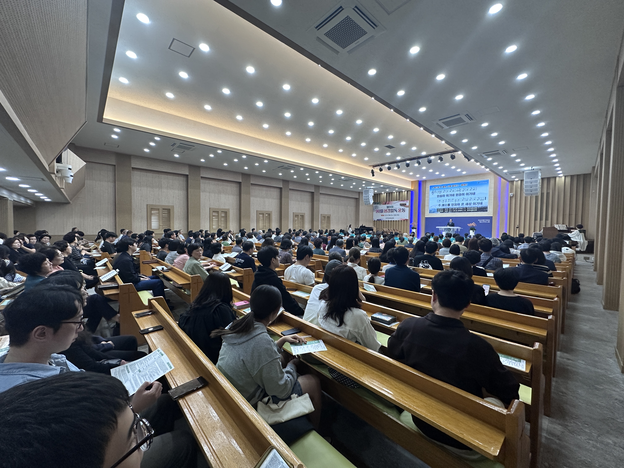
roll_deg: -0.7
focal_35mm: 14
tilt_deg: -1.2
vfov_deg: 85.7
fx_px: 252
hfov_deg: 102.1
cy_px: 234
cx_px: 312
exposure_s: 1/120
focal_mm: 2.22
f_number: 2.2
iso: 200
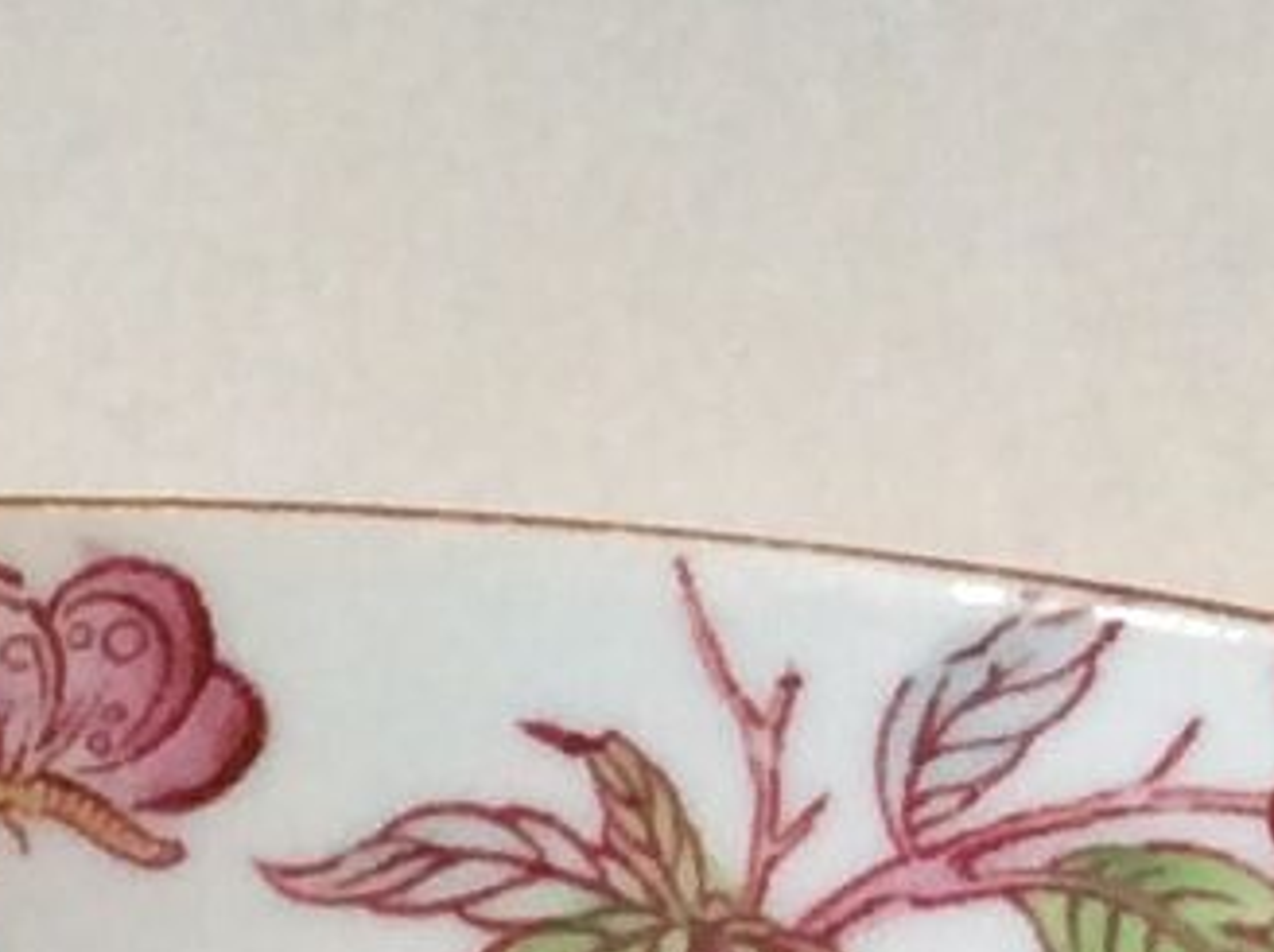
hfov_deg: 7.3
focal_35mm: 253
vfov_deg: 5.6
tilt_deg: -26.1
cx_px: -1923
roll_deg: +2.3
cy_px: 2502
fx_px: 9298
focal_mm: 3.3
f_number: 2.4
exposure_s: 1/25
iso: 50
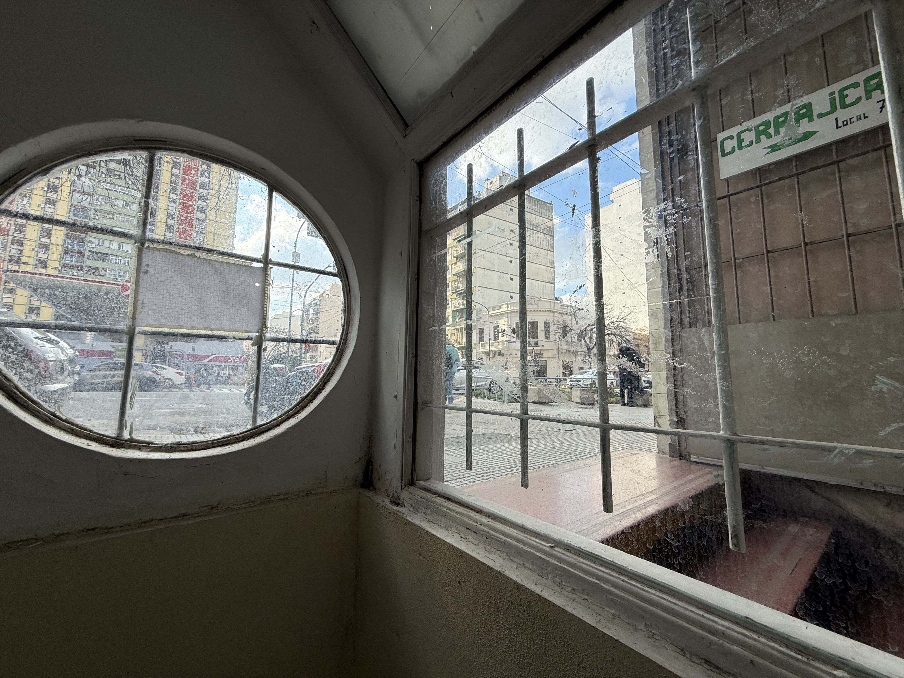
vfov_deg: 85.7
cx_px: 452
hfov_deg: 102.1
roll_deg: -0.3
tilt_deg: +7.6
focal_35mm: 14
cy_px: 339
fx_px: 366
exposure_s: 1/625
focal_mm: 2.22
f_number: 2.2
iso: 50
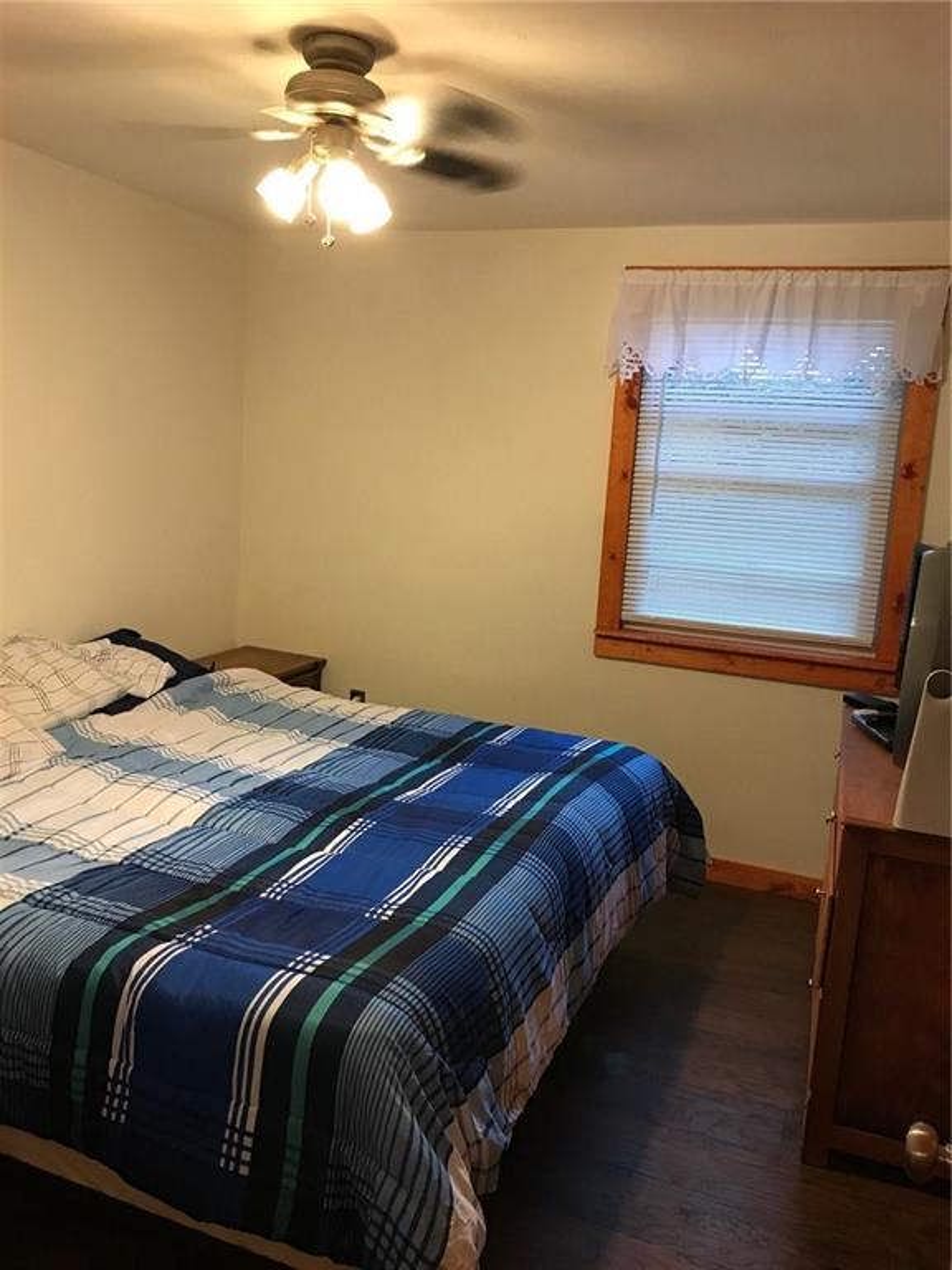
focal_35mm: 28
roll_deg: -3.5
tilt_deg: -10.6
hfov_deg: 49.7
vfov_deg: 63.4
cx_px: 476
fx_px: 1027
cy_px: 635
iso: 50
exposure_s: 1/15
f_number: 1.8
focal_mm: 3.99
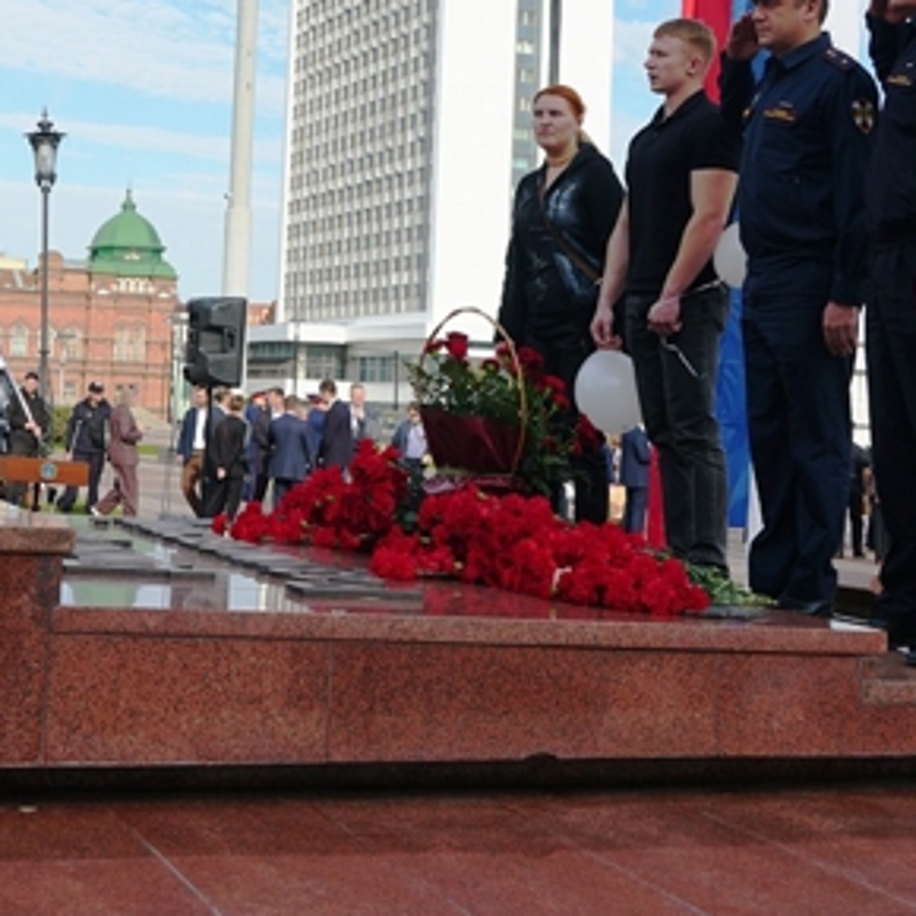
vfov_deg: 25.6
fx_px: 1976
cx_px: 313
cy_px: 174
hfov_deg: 26.0
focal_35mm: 66
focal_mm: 20
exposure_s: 1/400
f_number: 5.6
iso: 100
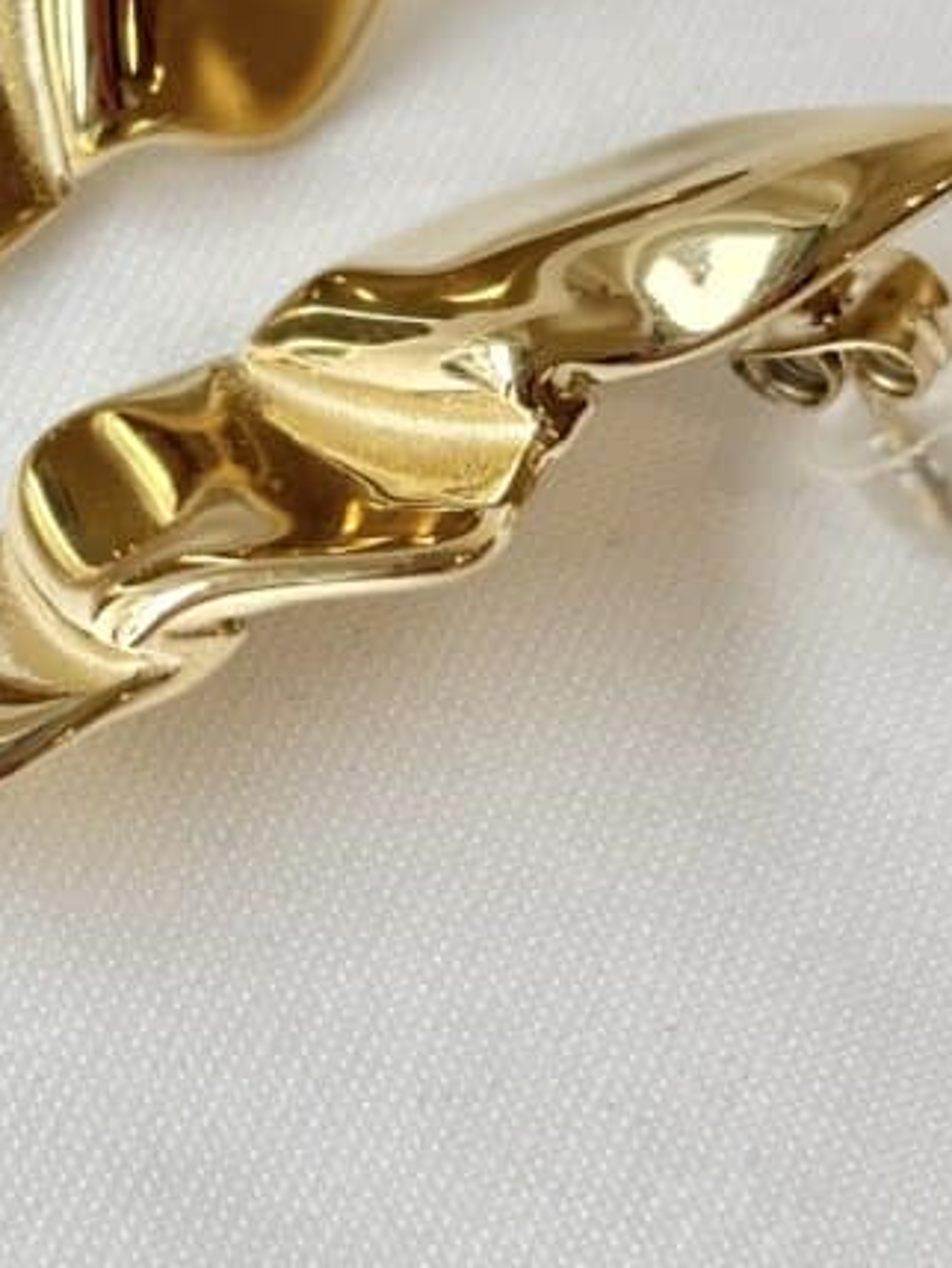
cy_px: 369
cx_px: 322
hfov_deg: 11.9
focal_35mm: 124
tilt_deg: -57.2
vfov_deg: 15.8
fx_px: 4545
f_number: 1.6
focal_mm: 5.96
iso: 32
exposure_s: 1/337
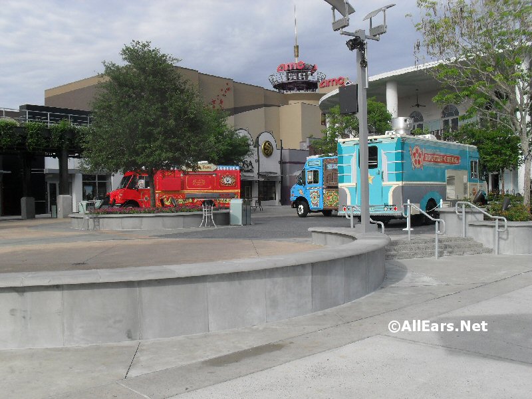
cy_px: 200
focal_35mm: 35
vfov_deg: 40.7
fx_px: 538
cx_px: 266
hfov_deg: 52.6
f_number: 8.4
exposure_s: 1/250
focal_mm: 6.3
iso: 100
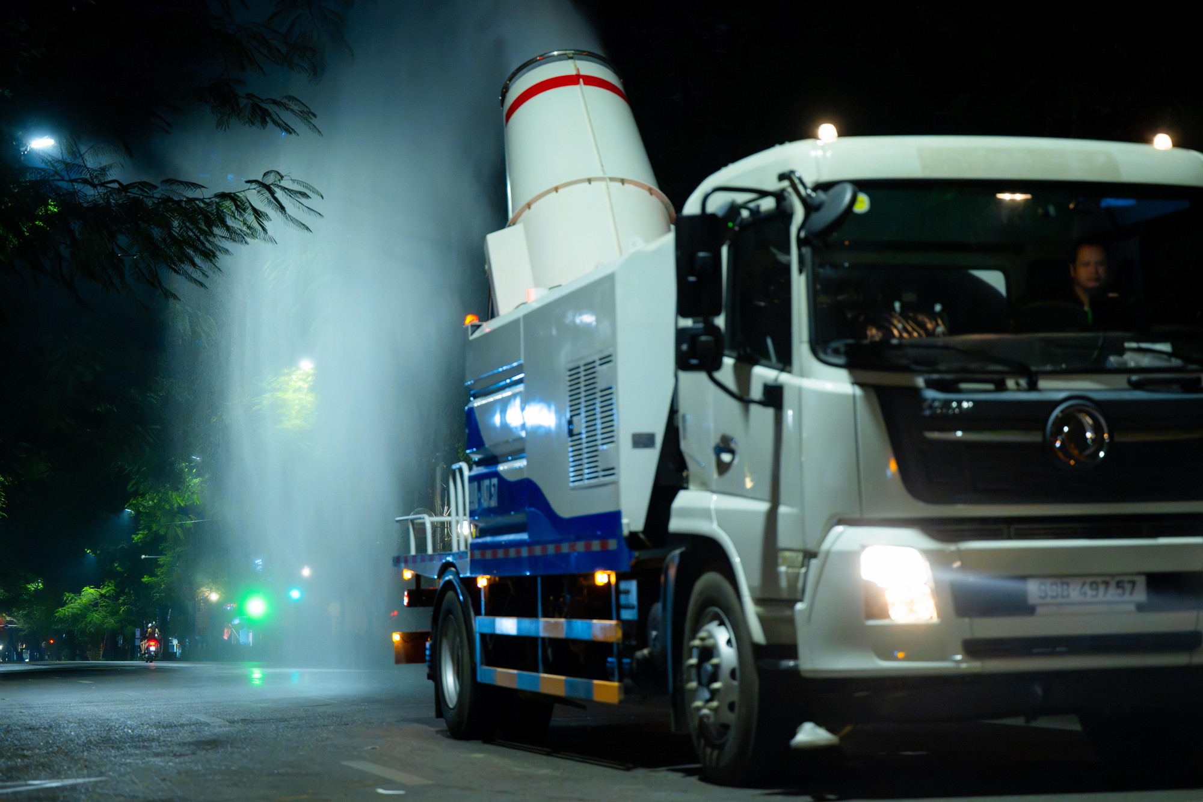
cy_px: 401
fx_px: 2339
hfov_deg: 28.8
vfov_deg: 19.5
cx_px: 602
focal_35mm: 70
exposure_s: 1/200
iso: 10000
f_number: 2.8
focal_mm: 70
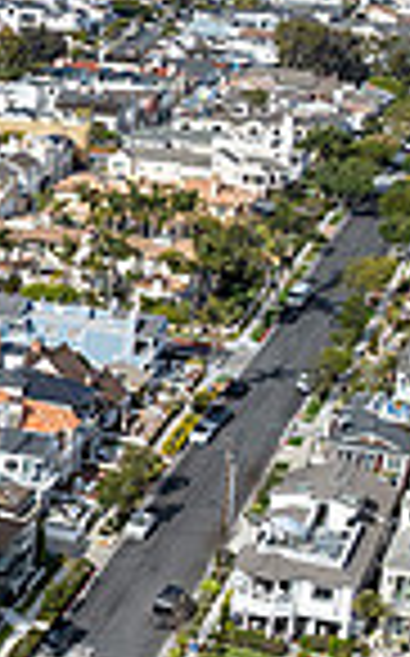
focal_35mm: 101
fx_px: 1809
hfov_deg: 11.1
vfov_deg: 20.5
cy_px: 454
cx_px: -532
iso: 100
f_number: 2.8
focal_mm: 12.29
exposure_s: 1/100
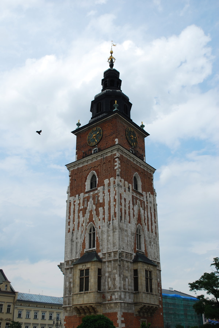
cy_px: 164
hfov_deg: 34.3
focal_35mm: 39
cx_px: 110
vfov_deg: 49.5
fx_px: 355
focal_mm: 26
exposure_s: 1/400
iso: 100
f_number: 5
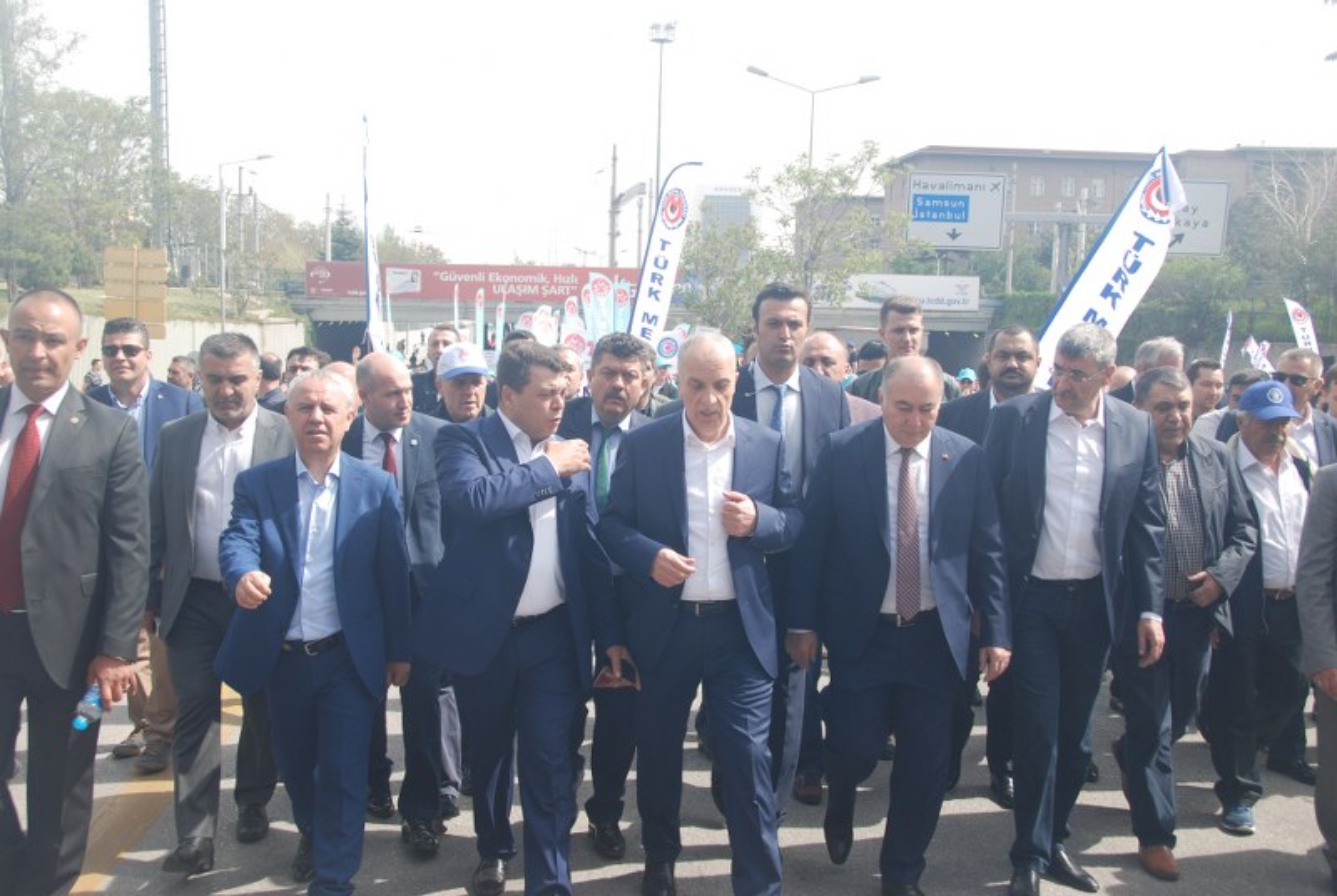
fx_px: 1339
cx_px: 668
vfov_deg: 37.0
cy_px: 448
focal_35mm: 36
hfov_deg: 53.1
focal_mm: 24
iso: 100
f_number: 6.3
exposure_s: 1/160
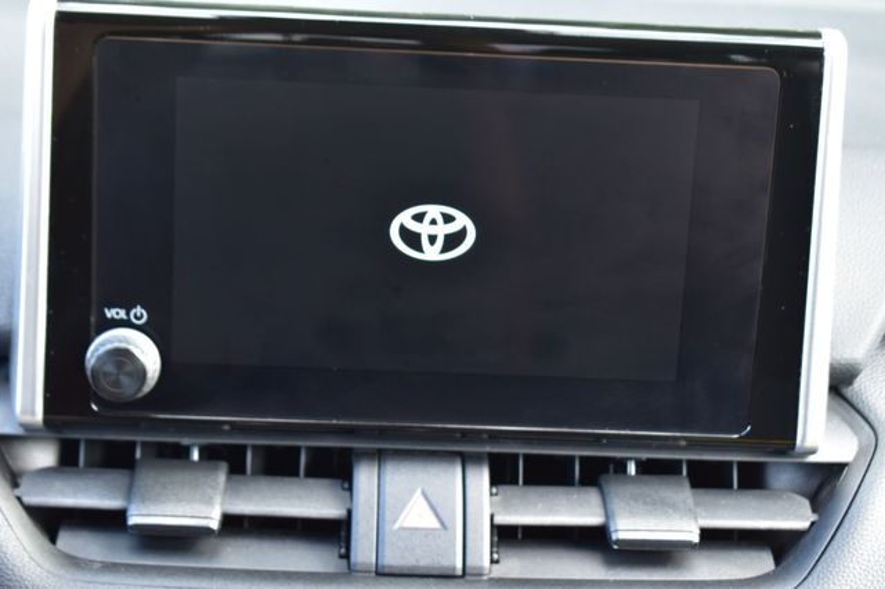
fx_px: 1769
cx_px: 442
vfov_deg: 18.9
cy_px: 294
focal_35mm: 72
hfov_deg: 28.1
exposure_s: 1/15
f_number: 6.3
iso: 640
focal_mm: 48
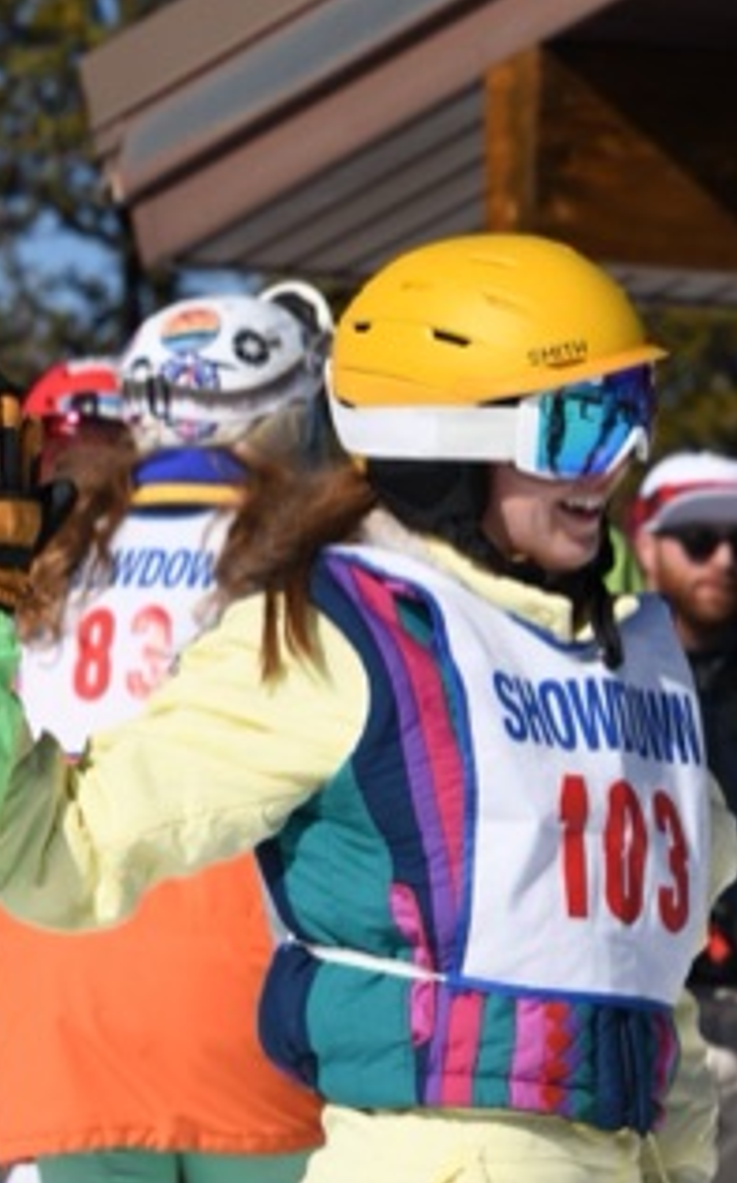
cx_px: 37
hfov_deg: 3.9
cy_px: 590
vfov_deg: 6.3
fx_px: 10818
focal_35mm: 336
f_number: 9
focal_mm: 145
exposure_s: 1/2000
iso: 400
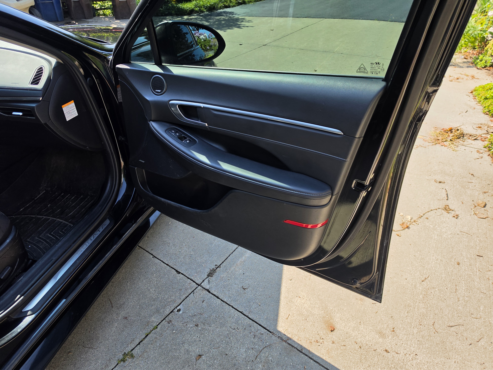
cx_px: 246
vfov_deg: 58.9
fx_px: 328
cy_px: 185
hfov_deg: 73.9
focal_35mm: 23
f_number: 1.4
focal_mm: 6.5
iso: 64
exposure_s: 1/2859
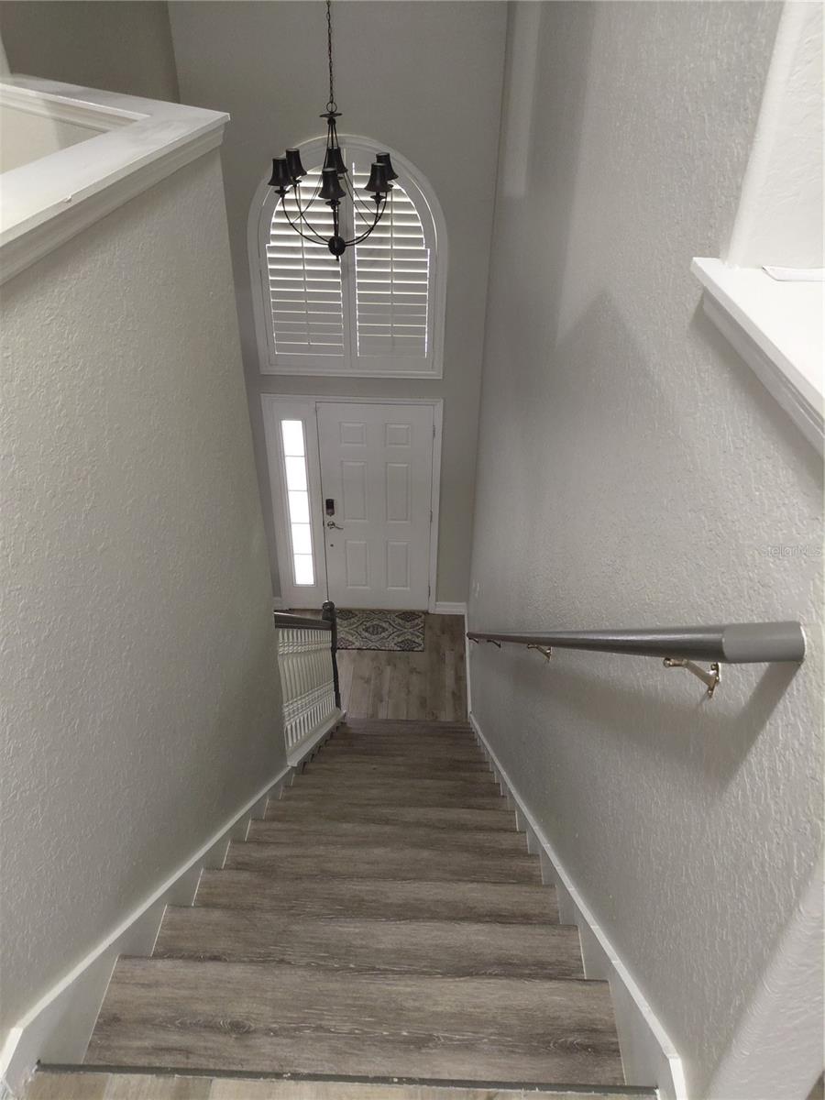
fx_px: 794
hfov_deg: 54.9
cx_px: 412
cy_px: 550
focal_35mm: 25
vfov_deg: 69.4
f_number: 1.8
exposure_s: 1/40
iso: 400
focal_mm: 4.69
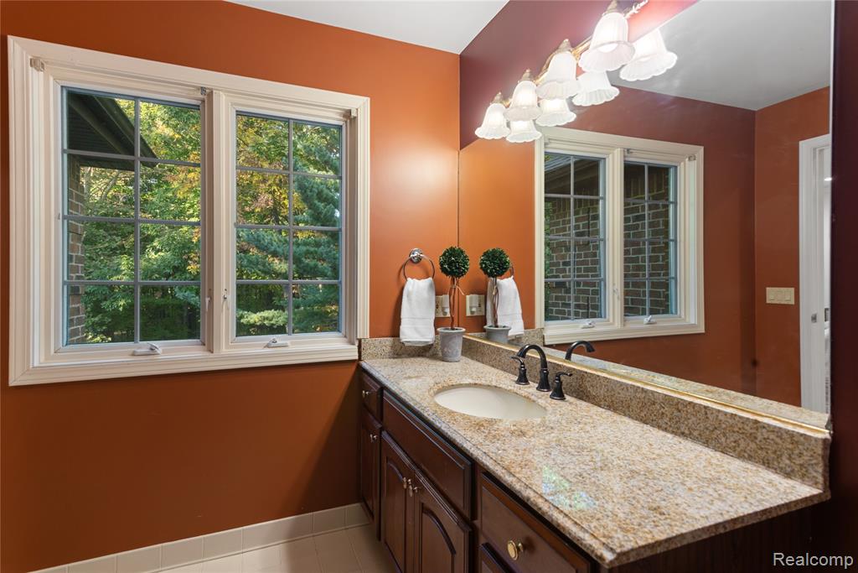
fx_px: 405
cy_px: 286
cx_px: 429
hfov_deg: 93.3
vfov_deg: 70.5
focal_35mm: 17
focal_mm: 17
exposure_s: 1/3
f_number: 9
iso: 320
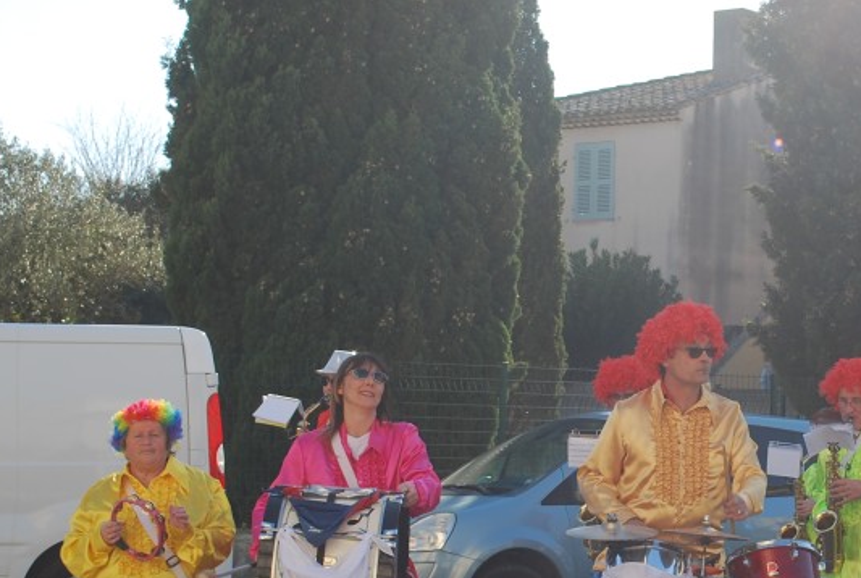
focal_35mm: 90
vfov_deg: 15.3
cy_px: 358
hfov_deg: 22.3
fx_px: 2157
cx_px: 664
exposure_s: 1/160
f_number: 6.3
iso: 100
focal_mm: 32
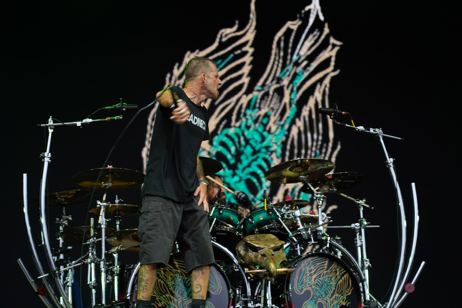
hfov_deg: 19.5
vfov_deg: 13.0
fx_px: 1347
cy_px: 154
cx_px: 231
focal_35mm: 105
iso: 250
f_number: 4
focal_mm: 105
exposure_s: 1/125
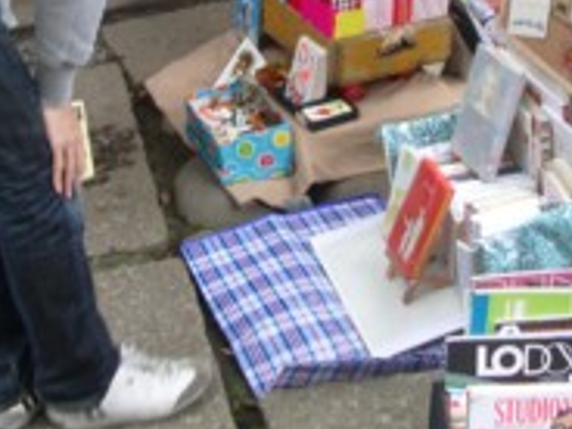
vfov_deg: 18.9
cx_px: 395
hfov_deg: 25.5
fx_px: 1256
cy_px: 9
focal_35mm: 76
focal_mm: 5.8
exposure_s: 1/80
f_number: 2.6
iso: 100
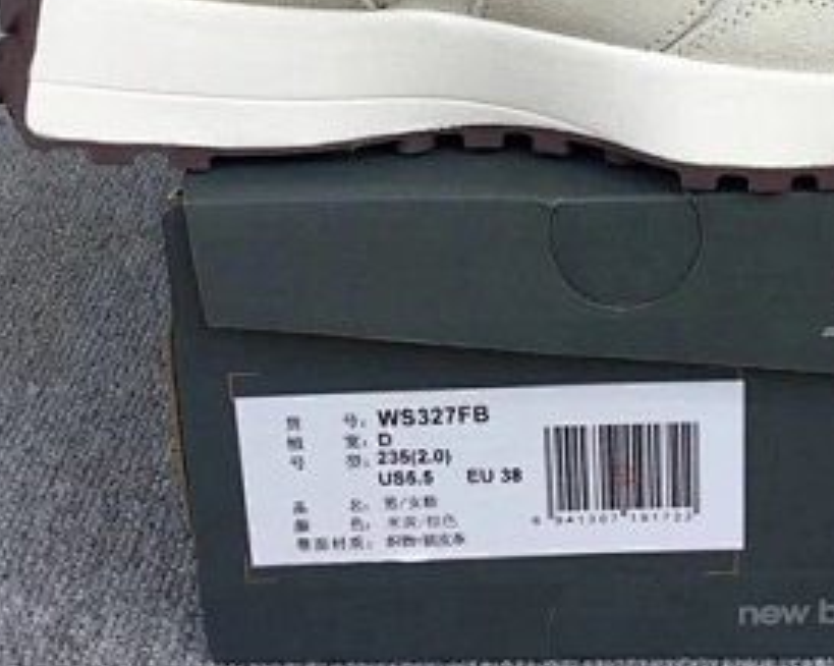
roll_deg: +0.1
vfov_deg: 21.0
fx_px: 1751
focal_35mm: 71
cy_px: 46
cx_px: 635
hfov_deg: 26.4
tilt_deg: -21.1
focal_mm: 3.3
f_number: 2.4
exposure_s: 1/637
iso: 25
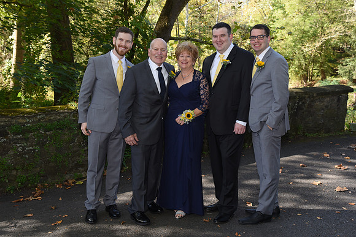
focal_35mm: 48
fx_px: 475
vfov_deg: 28.1
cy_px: 118
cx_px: 178
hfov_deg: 41.1
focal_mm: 48
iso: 640
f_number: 6.3
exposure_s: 1/200
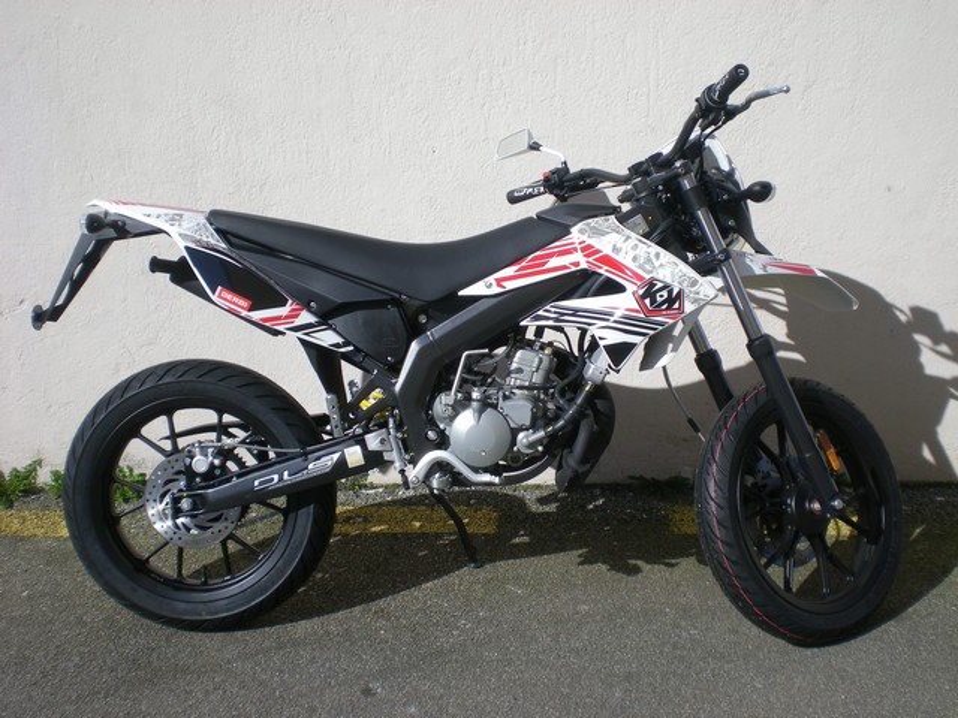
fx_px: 1218
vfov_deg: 32.9
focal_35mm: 44
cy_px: 359
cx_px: 479
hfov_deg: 42.9
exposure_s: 1/486
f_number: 4.9
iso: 50
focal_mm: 7.4
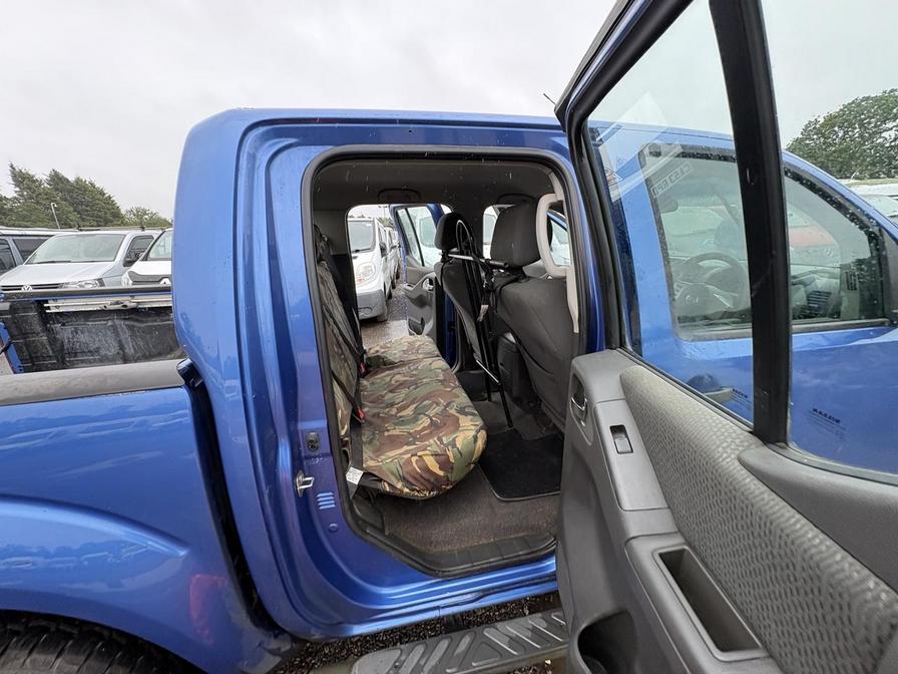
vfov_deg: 85.7
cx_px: 449
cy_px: 337
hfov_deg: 102.1
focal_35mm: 14
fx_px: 363
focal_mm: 2.22
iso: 64
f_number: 2.2
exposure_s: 1/145
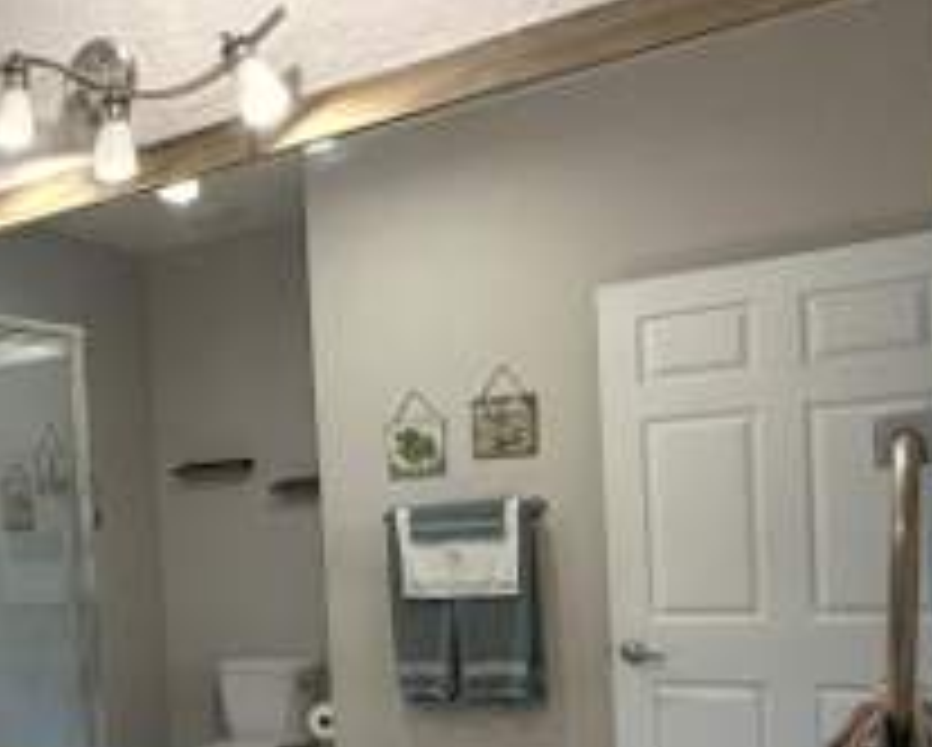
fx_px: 1187
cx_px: -14
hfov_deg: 37.9
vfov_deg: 34.0
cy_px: 585
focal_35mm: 43
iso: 160
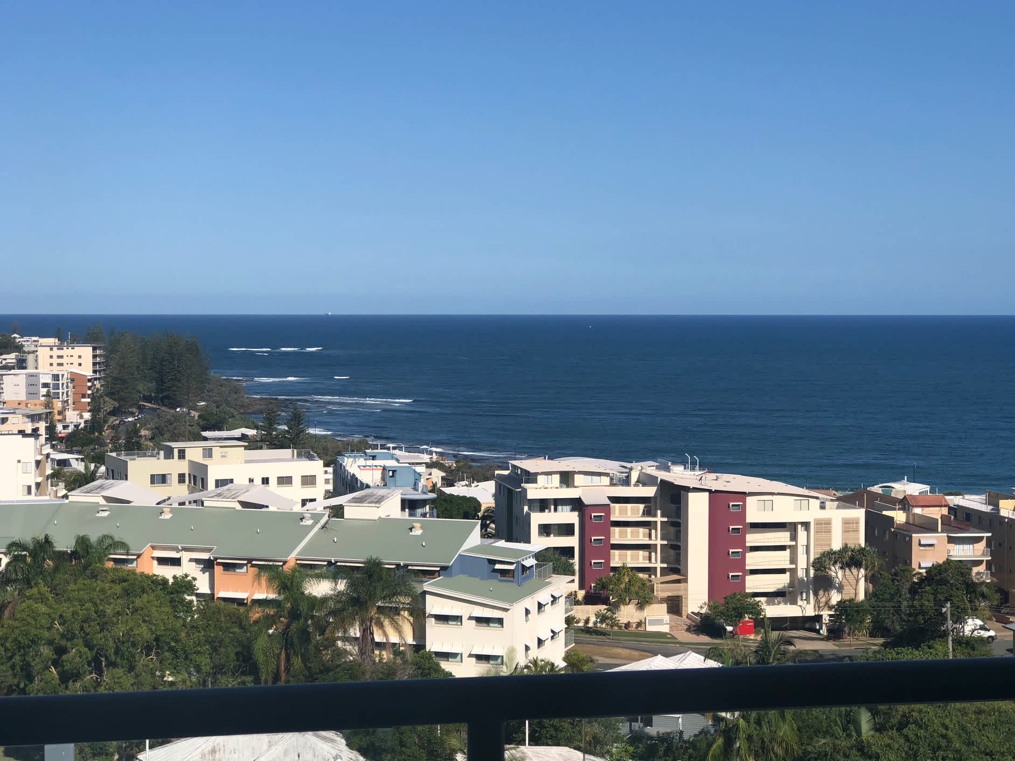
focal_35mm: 61
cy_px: 368
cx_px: 534
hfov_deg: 31.7
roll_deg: +0.0
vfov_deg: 24.0
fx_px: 1789
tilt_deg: -3.5
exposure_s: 1/1412
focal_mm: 6.6
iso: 20
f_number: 2.8
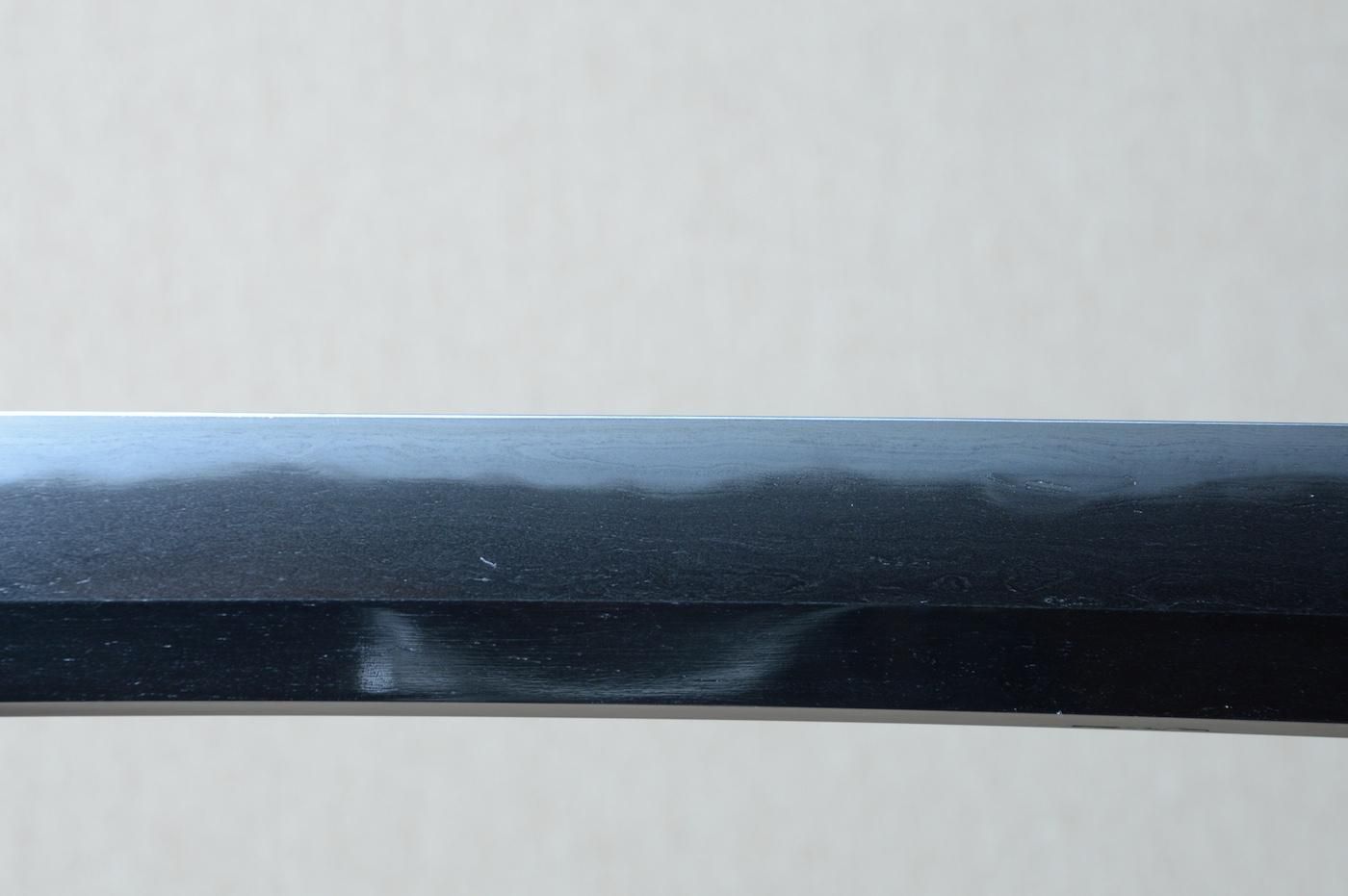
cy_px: 448
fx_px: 4770
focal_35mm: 128
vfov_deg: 10.7
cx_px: 674
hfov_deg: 16.1
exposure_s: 1/2
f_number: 11
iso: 400
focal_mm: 85
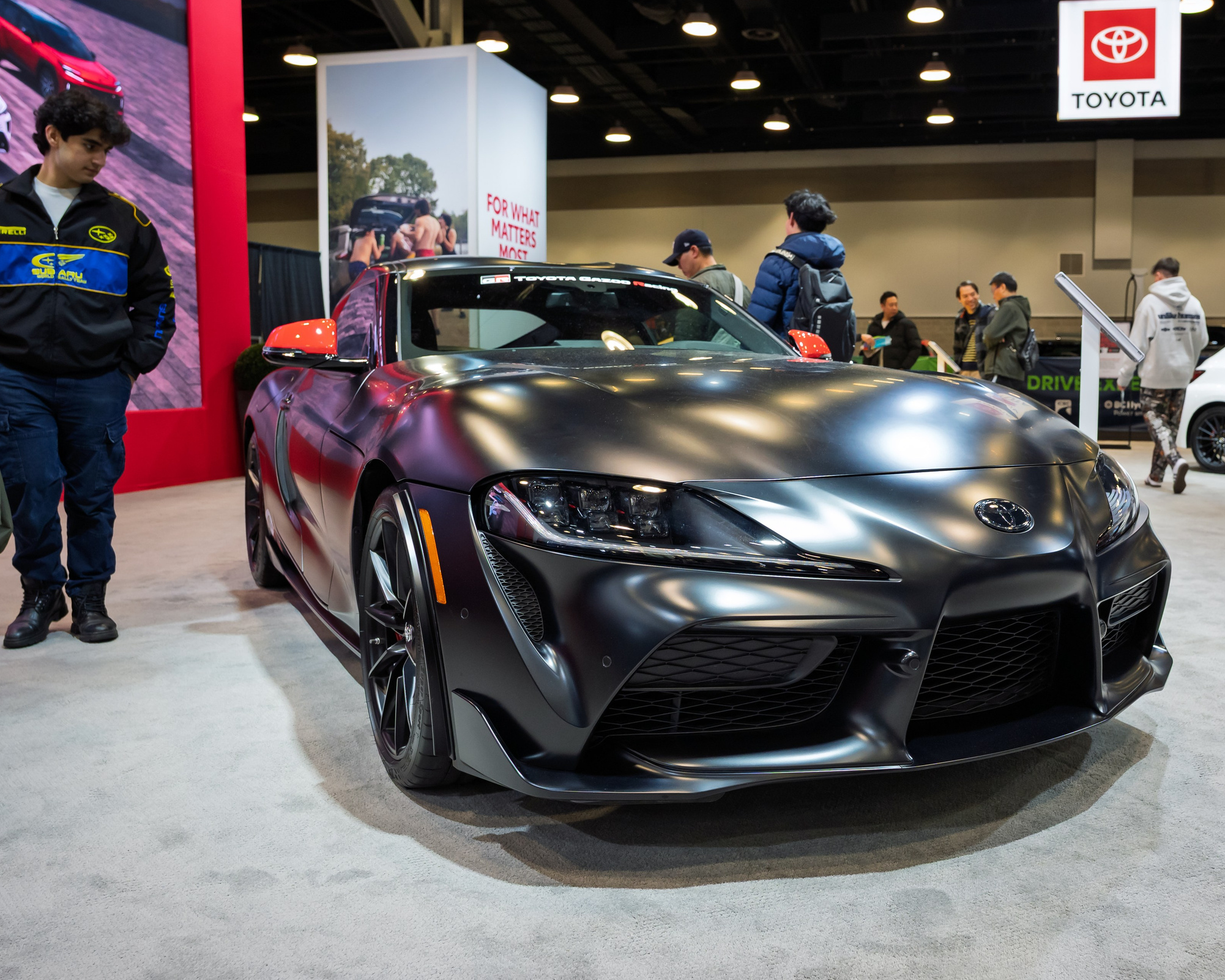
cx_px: 768
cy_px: 468
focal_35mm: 30
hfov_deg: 58.0
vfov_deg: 48.5
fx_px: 1088
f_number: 5
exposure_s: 1/160
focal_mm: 25
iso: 1400
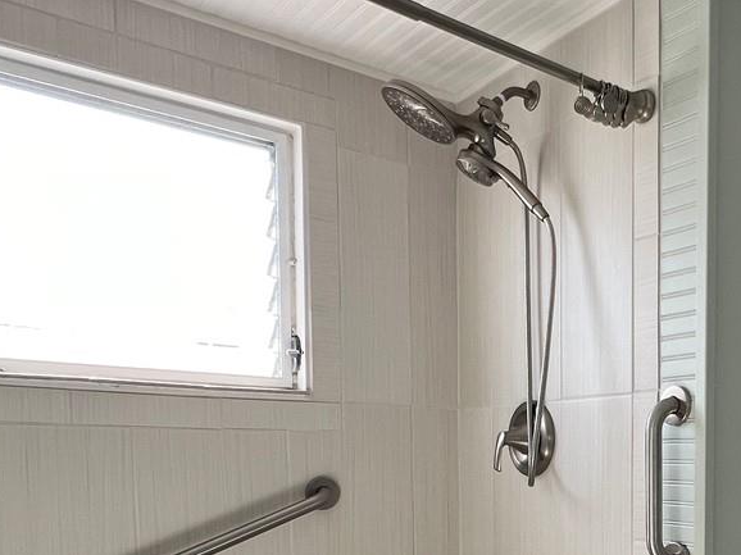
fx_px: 770
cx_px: 683
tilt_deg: -4.3
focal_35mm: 36
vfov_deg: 36.6
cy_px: 522
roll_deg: -0.4
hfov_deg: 45.9
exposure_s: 1/99
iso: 40
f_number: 1.8
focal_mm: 1.57
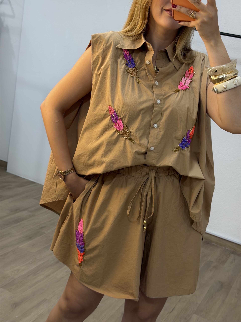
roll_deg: -10.6
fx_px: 446
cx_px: 120
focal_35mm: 48
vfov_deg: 39.7
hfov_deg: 30.3
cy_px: 161
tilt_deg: -34.0
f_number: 1.78
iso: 50
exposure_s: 1/51
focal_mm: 6.76
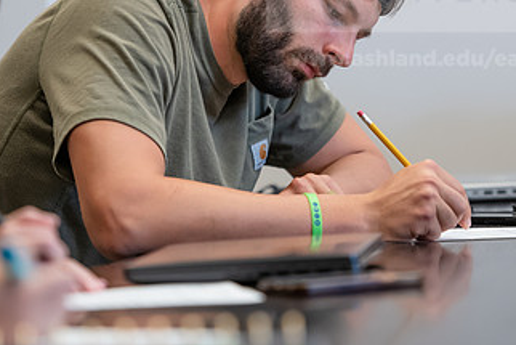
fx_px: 3742
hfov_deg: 7.9
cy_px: 92
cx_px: 218
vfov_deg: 5.3
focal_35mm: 261
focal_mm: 145
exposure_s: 1/200
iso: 1000
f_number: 2.8
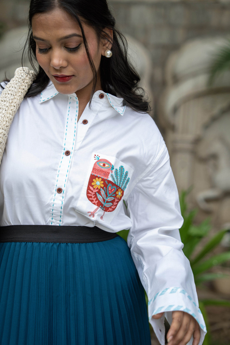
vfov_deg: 28.8
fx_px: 671
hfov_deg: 19.5
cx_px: 115
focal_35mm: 70
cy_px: 172
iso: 320
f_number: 2.8
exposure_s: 1/400
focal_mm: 70
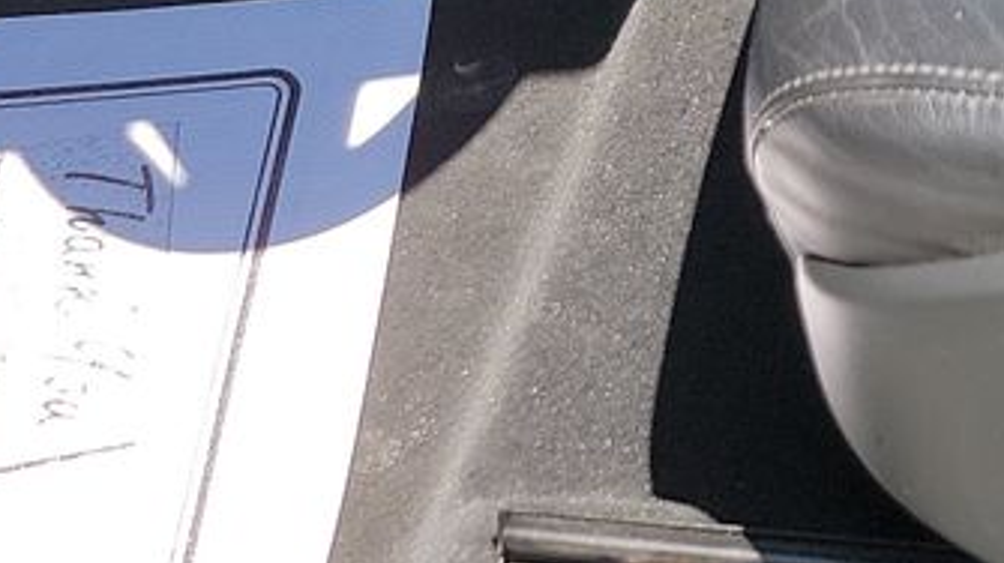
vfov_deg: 8.5
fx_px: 3326
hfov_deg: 15.8
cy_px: -967
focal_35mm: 125
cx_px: 1493
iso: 50
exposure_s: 1/212
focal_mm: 6.7
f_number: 1.8
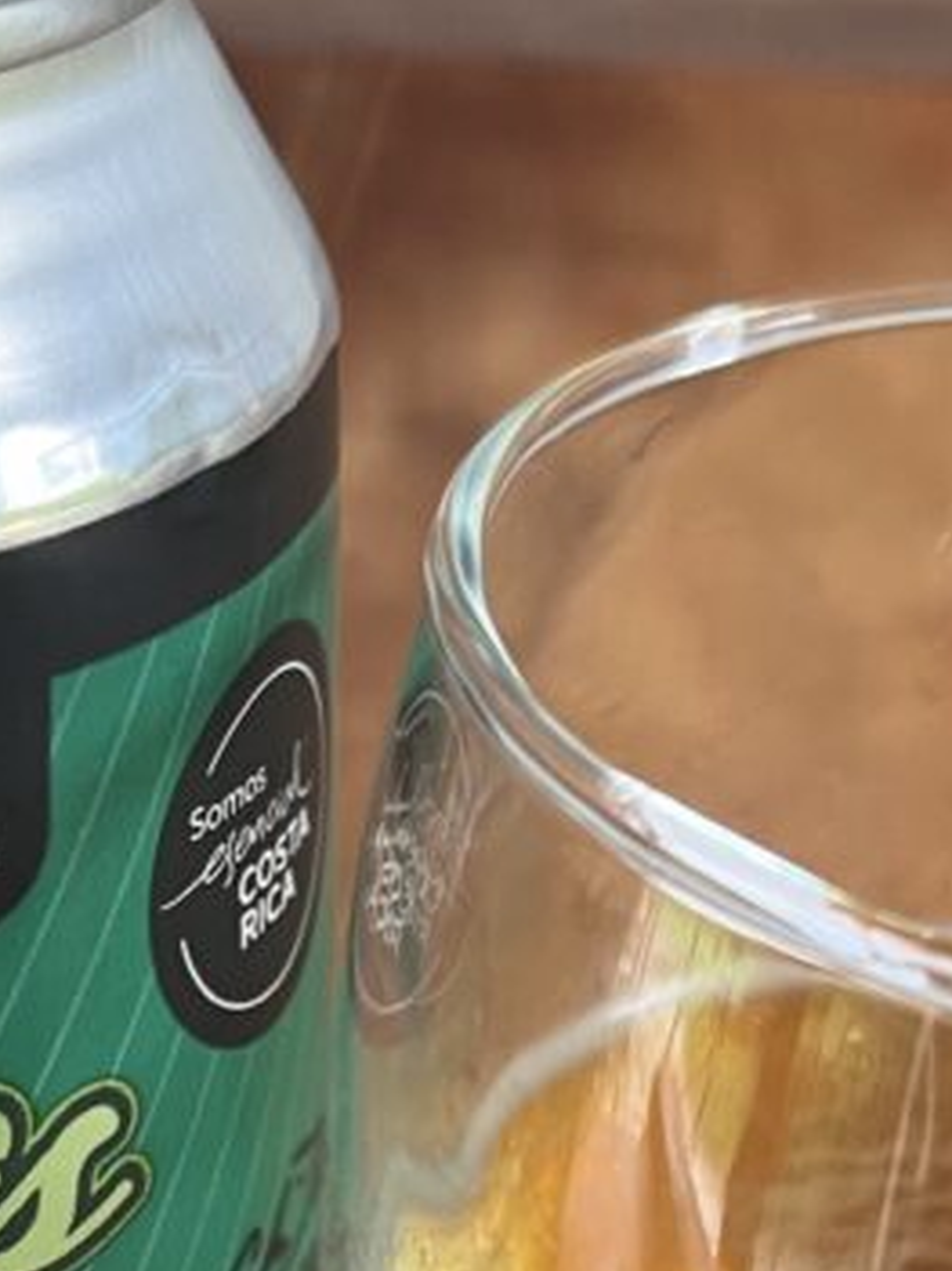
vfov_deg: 21.4
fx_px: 3266
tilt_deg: -33.3
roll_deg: -2.8
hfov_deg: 16.6
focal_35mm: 89
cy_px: 1228
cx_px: 565
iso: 125
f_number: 1.6
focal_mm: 5.1
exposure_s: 1/60
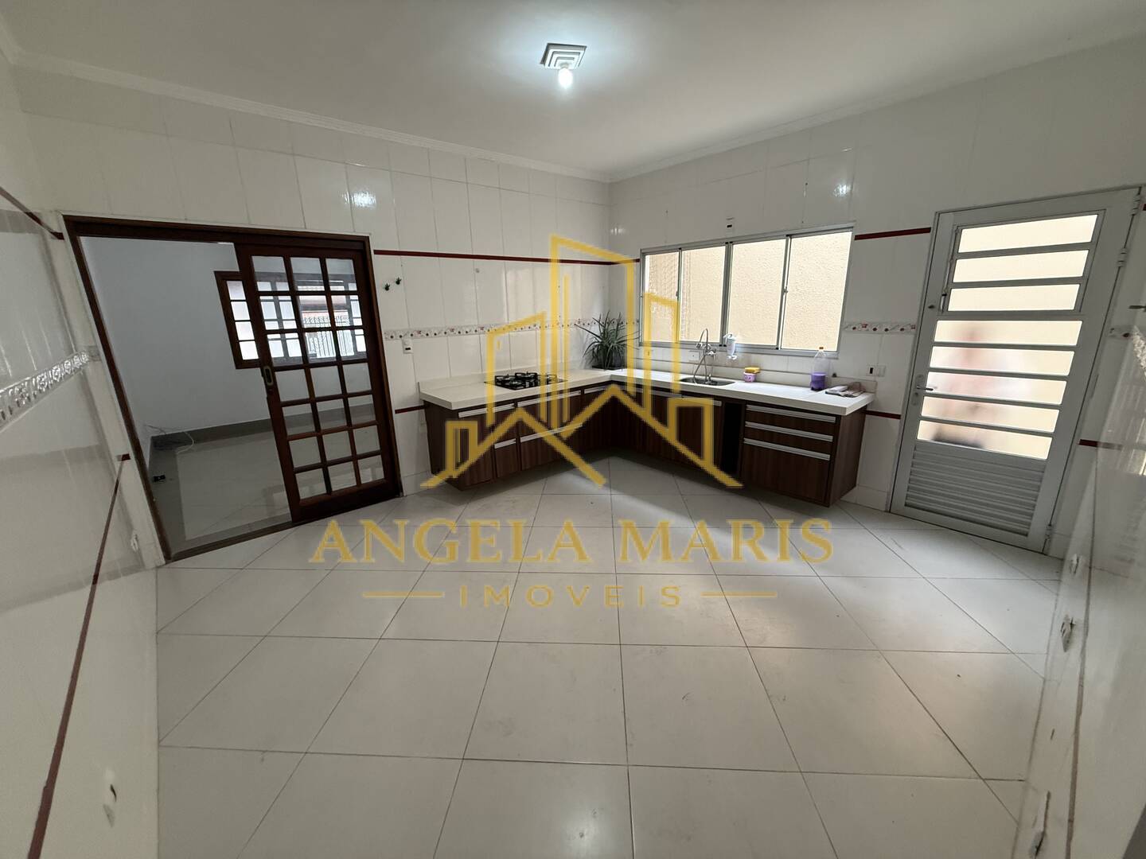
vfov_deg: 85.7
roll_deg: +1.1
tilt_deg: -16.0
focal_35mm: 14
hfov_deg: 102.1
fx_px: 463
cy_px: 430
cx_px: 573
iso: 250
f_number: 2.2
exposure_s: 1/60
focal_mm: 2.22
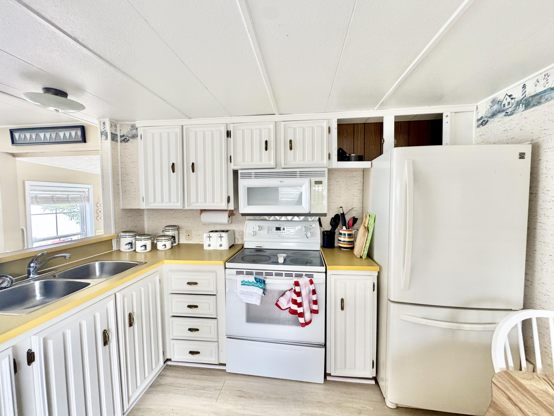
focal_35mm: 14
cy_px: 208
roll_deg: -0.3
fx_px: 224
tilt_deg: -2.5
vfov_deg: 85.7
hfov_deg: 102.1
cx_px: 277
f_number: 2.2
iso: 200
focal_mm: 2.22
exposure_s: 1/99
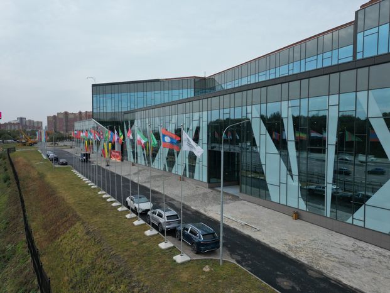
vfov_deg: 56.8
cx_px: 195
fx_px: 270
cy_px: 146
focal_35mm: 24
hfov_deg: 71.6
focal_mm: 6.72
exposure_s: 1/250
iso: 140
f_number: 1.7
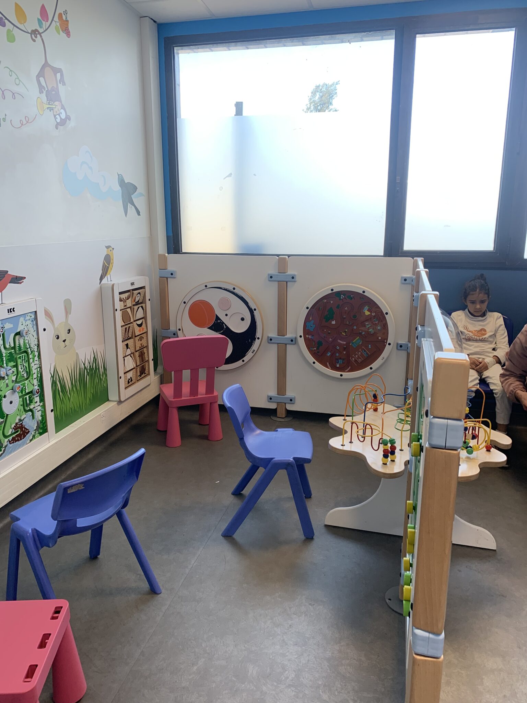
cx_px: 264
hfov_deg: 53.1
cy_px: 352
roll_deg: +0.2
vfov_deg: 67.3
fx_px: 528
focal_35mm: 26
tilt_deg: -12.5
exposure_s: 1/121
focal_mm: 4.25
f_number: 1.8
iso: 40
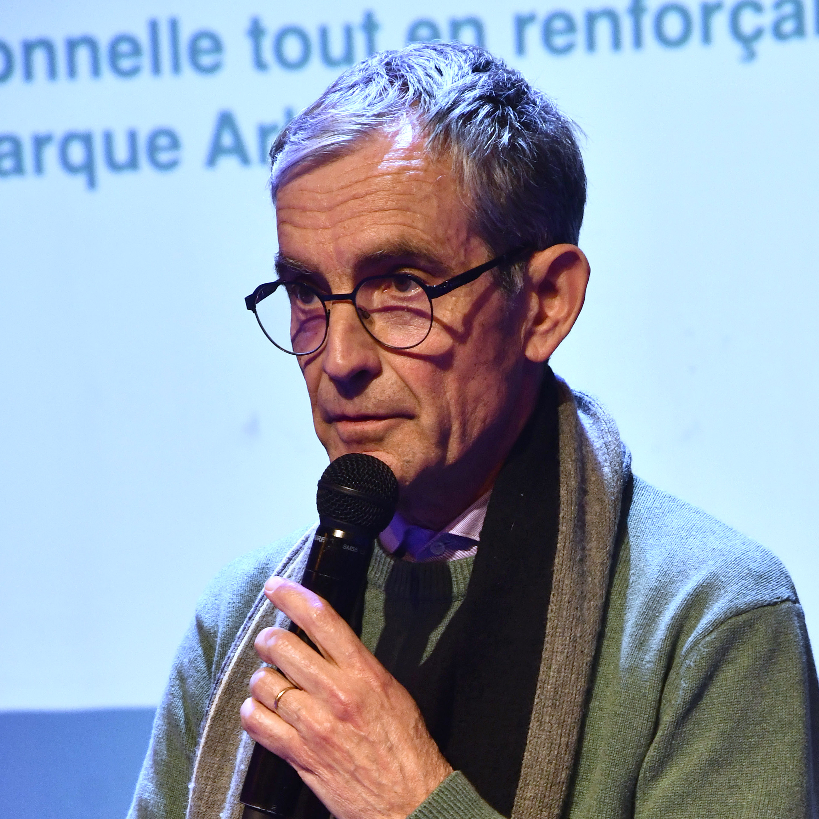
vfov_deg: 11.3
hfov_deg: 11.3
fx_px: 4122
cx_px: 408
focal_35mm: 154
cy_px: 594
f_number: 5.6
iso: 1250
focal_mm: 80
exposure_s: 1/80
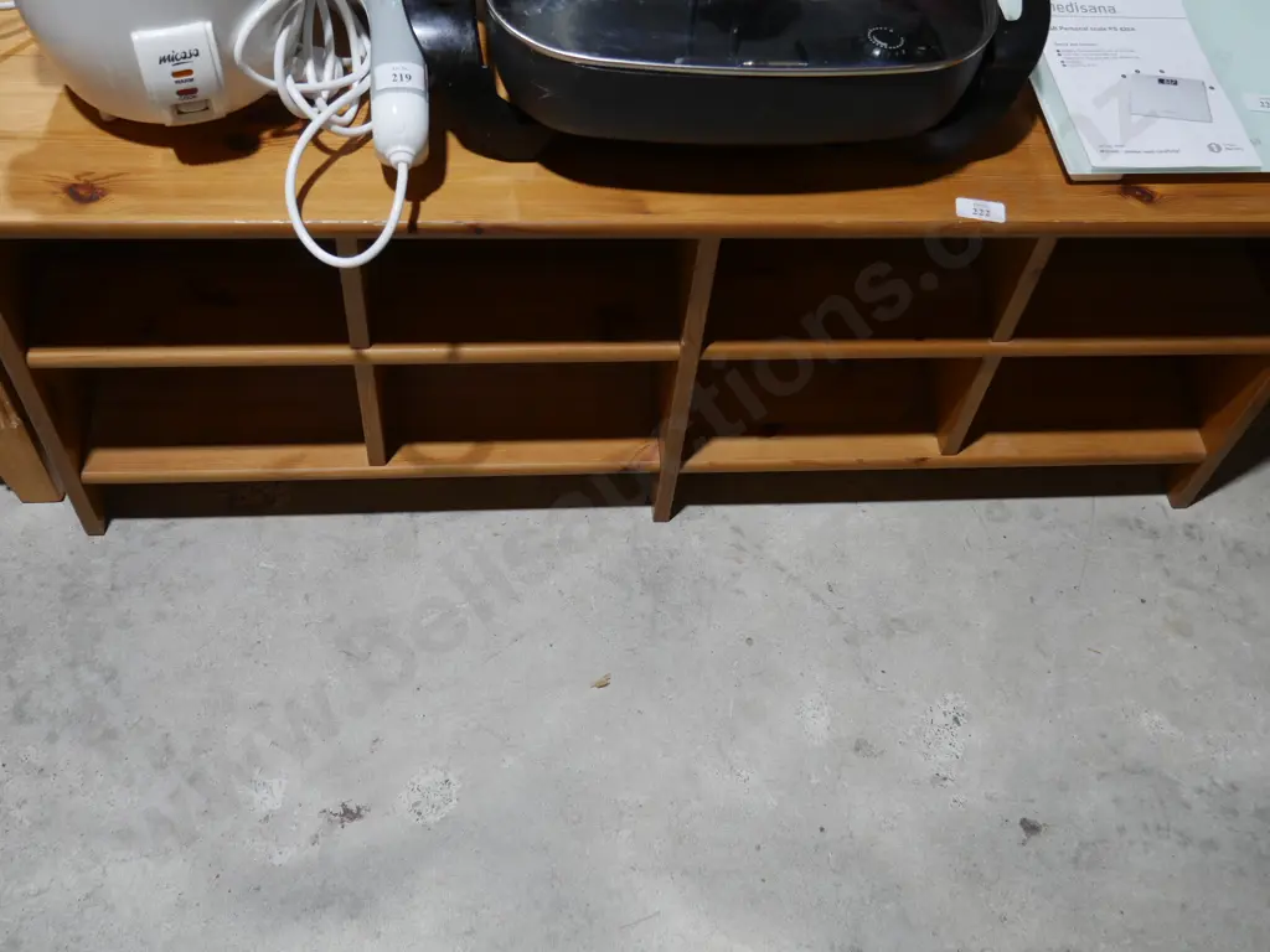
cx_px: 635
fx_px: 1321
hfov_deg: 51.4
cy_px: 476
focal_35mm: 36
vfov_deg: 39.7
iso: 250
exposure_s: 1/60
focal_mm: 18
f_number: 4
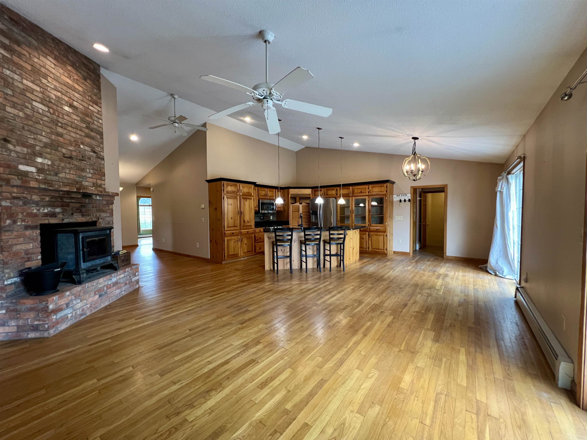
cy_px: 220
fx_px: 220
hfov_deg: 106.2
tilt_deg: -2.2
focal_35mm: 13
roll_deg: +0.8
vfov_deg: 89.9
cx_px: 294
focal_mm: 1.57
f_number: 1.8
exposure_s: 1/60
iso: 250
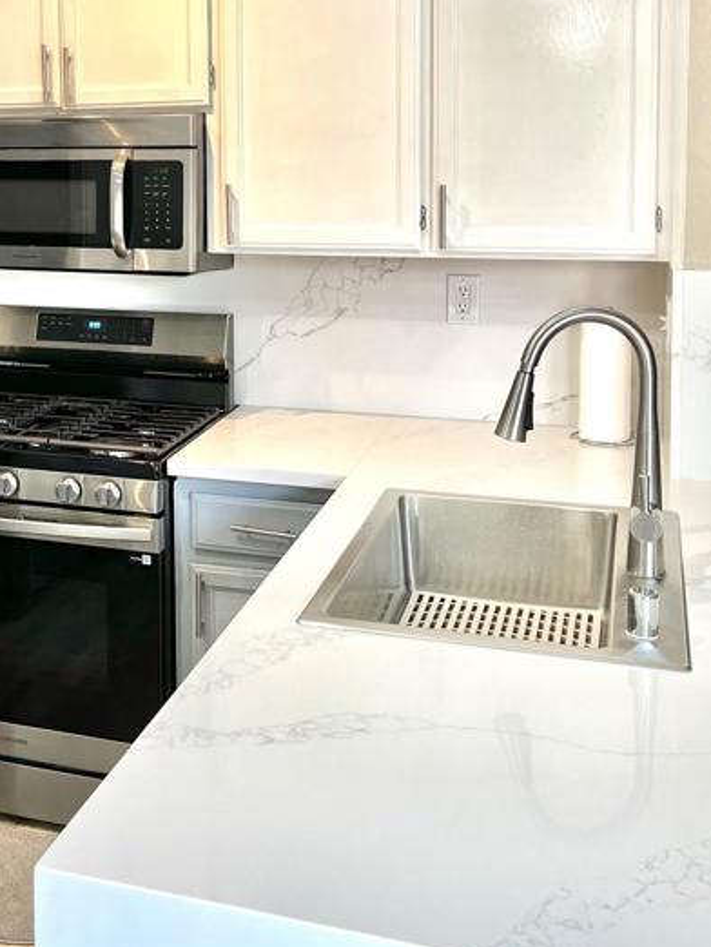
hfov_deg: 27.4
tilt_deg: -4.3
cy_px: 218
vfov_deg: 36.5
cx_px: 56
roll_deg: +1.5
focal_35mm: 51
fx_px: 1396
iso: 64
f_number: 1.6
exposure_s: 1/120
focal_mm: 5.1
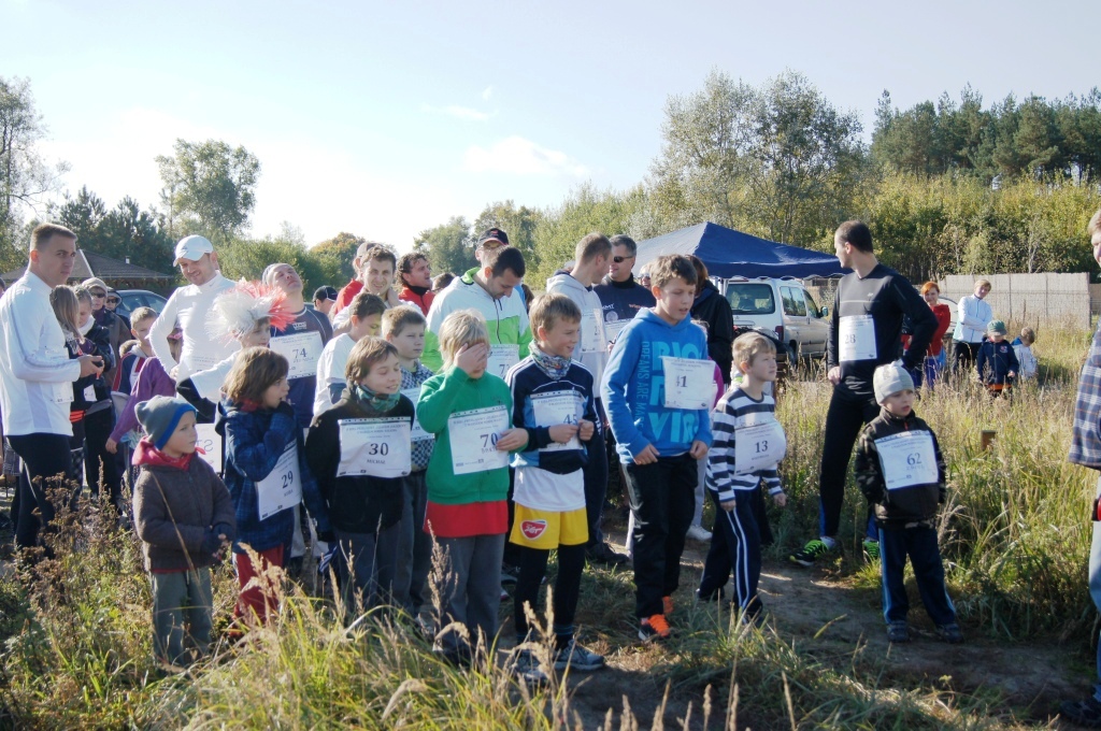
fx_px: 1283
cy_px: 366
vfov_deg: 31.8
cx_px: 550
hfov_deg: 46.5
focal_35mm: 42
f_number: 4.5
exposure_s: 1/2000
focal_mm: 28
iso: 400
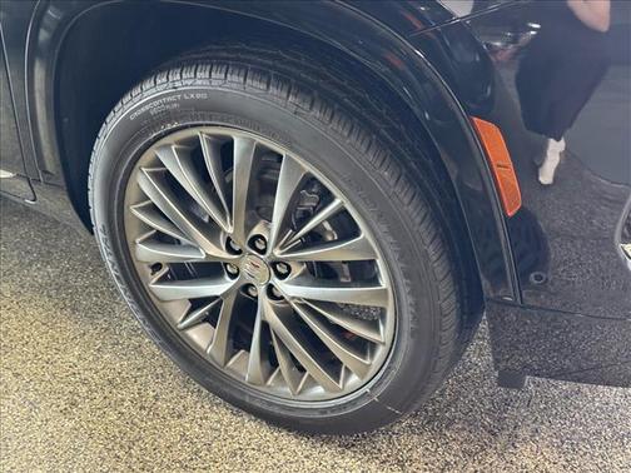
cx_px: 316
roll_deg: +0.6
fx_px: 875
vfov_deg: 30.3
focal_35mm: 48
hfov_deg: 39.7
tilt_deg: -32.7
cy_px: 236
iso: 250
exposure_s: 1/60
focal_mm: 6.76
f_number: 1.78
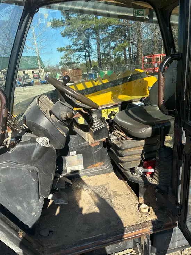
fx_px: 191
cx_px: 96
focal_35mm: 26
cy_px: 128
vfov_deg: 67.3
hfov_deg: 53.1
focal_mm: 5.96
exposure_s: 1/1751
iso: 50
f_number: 1.6
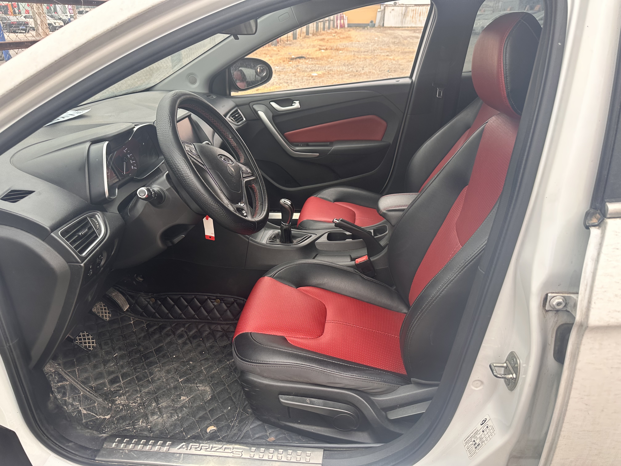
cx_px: 310
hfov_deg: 71.6
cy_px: 233
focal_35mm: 24
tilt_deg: -26.6
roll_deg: +0.5
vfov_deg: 56.8
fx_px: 431
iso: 80
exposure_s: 1/307
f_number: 1.78
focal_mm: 6.86
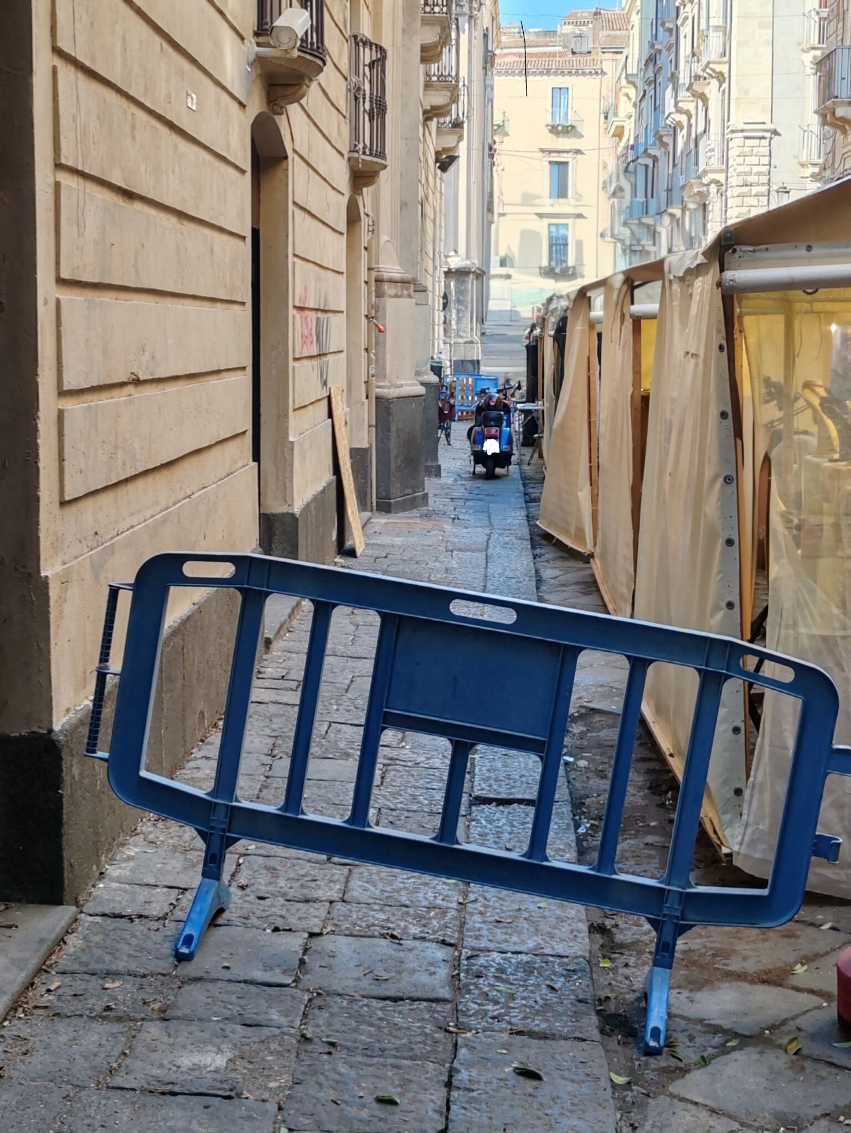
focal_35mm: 55
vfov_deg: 34.9
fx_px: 1802
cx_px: 426
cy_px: 566
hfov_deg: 26.6
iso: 64
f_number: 1.9
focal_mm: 6.12
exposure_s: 1/100
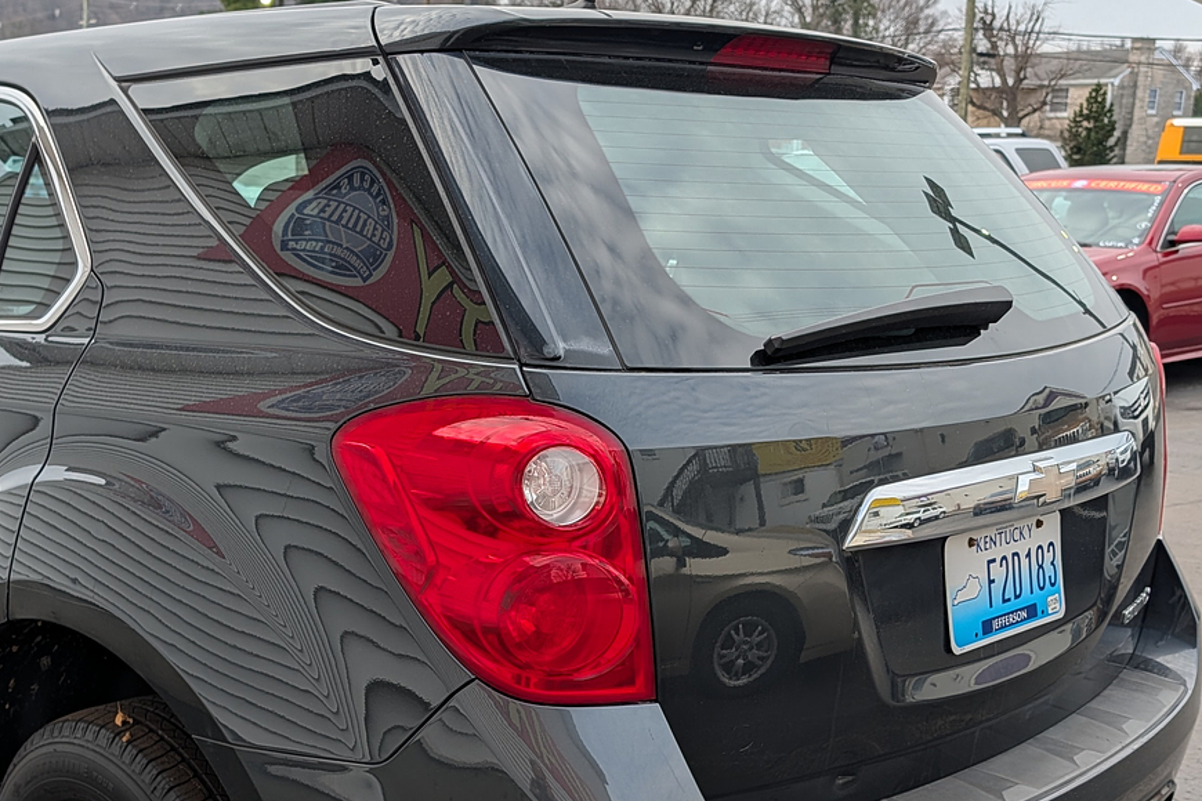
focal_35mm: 46
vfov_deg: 29.1
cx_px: 455
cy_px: 519
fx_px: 1536
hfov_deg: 42.4
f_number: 1.68
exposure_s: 1/282
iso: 21
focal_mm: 6.9
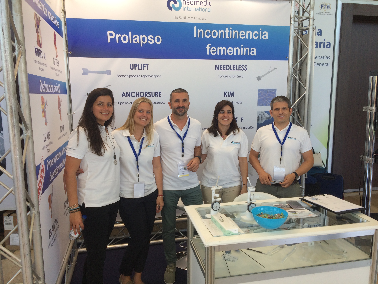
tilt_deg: -10.2
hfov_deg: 61.7
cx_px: 189
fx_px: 317
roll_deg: +0.3
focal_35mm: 29
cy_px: 142
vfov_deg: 48.2
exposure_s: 1/129
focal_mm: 4.15
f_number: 2.2
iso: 32
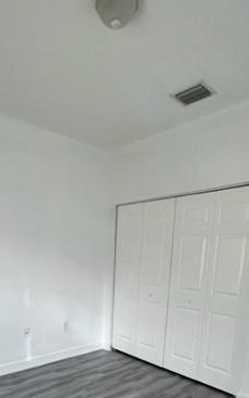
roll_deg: -1.5
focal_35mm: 24
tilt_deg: -9.8
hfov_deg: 50.4
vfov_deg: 68.8
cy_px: 308
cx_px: 88
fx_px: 260
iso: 250
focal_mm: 1.57
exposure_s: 1/121
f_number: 1.8
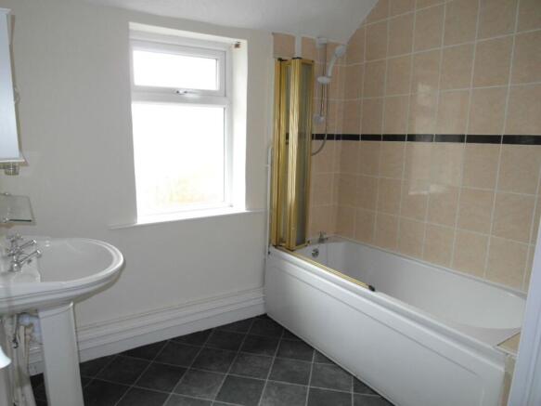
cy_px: 203
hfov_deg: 71.6
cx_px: 270
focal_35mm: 24
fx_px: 375
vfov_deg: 56.8
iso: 200
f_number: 2.5
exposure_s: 1/30
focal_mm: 5.2
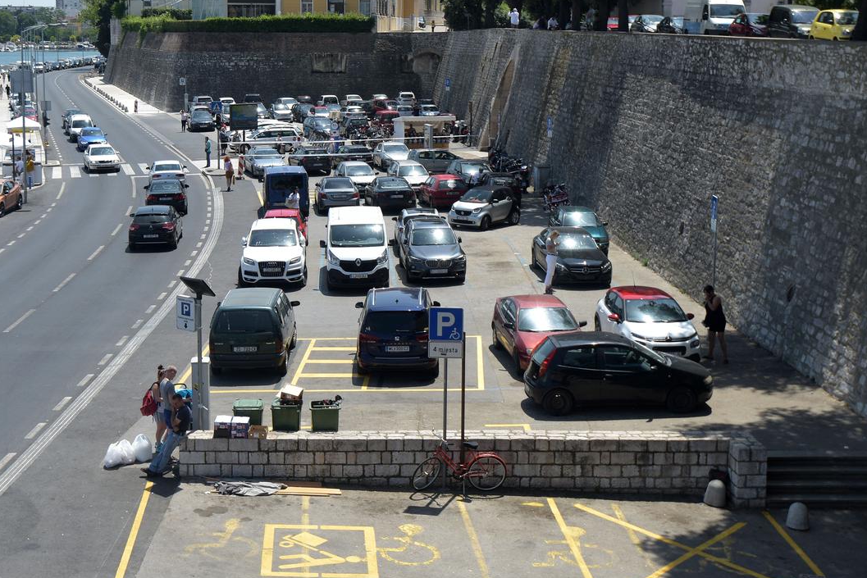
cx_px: 363
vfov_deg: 25.4
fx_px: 1277
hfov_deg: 37.4
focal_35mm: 53
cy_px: 211
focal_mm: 35
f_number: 8
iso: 140
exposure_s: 1/320
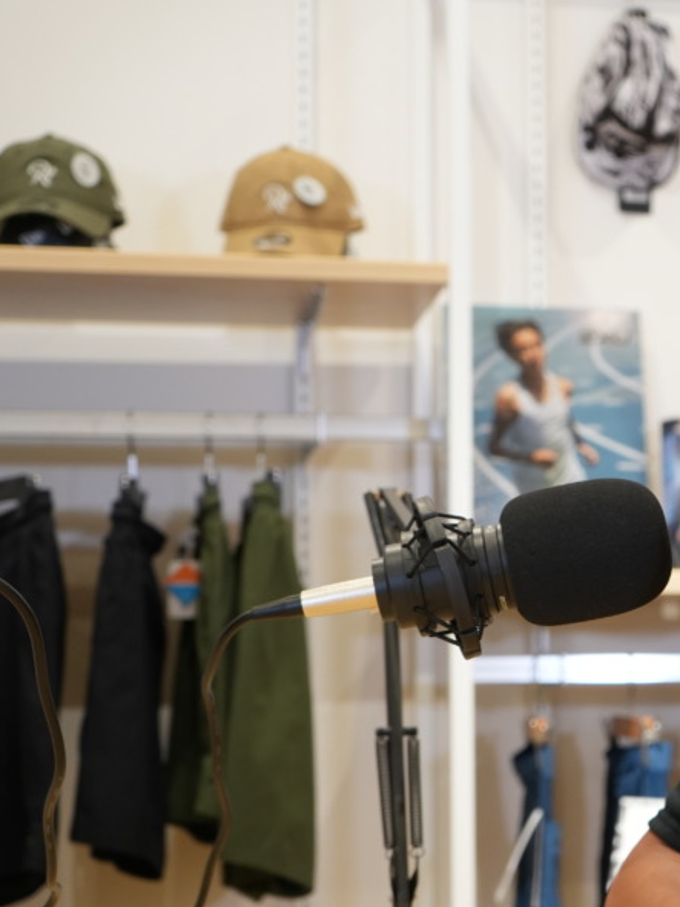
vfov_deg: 23.8
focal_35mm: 82
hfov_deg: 17.3
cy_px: 556
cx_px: 771
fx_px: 2149
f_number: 4.5
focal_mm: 42
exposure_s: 1/100
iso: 1000
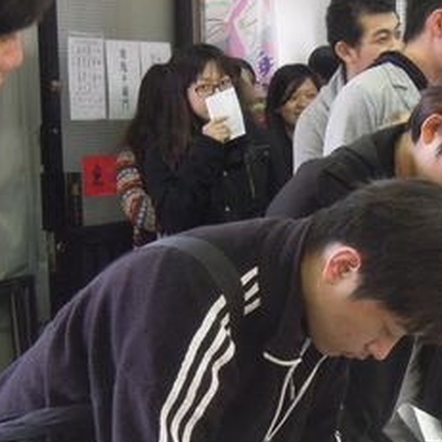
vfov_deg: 16.1
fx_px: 1546
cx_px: 404
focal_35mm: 107
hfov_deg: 16.1
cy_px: 391
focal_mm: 7.2
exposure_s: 1/40
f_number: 3.3
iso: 400
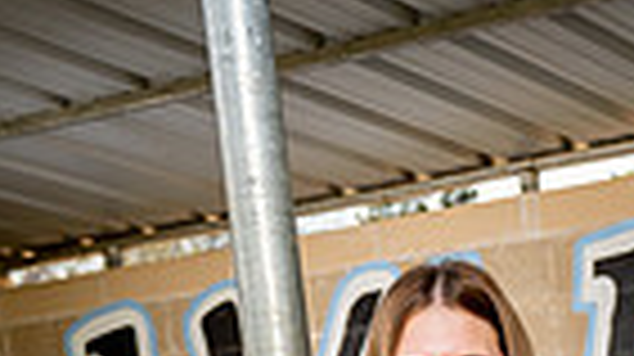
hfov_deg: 18.2
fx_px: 1915
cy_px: 897
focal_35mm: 114
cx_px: 661
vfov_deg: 9.3
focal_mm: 34
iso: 100
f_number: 4
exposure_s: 1/250
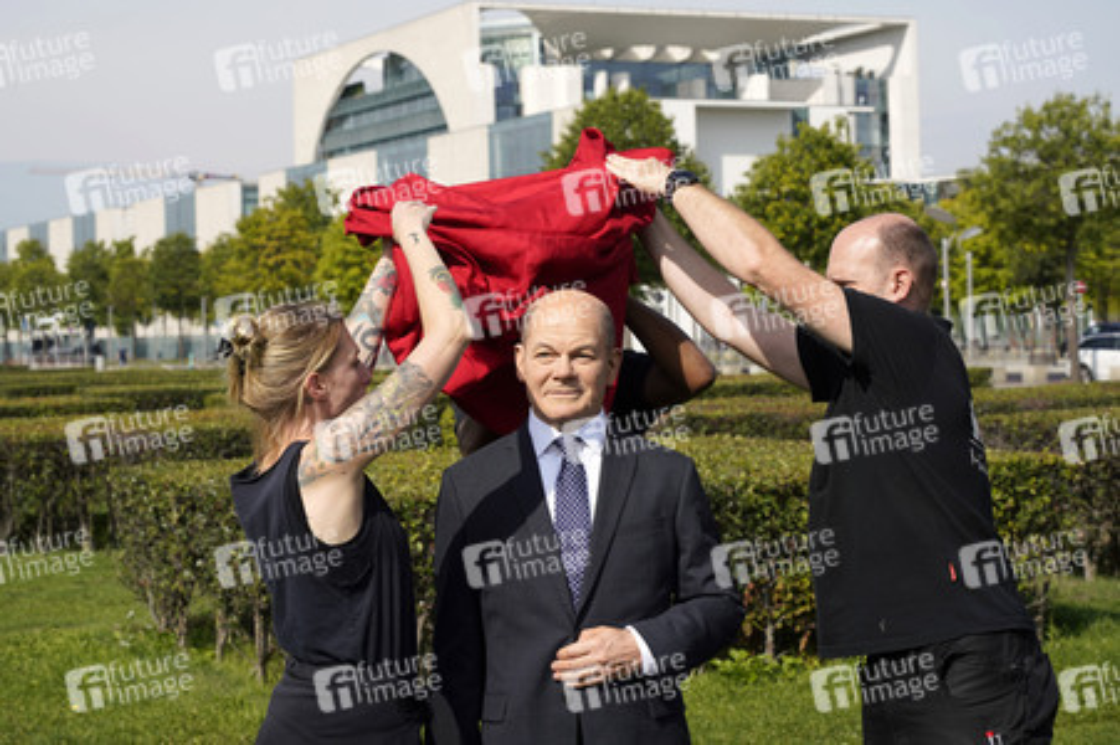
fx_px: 1990
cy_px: 372
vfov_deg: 21.2
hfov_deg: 31.4
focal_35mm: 64
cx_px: 560
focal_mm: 64
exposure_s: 1/500
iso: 100
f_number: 6.3
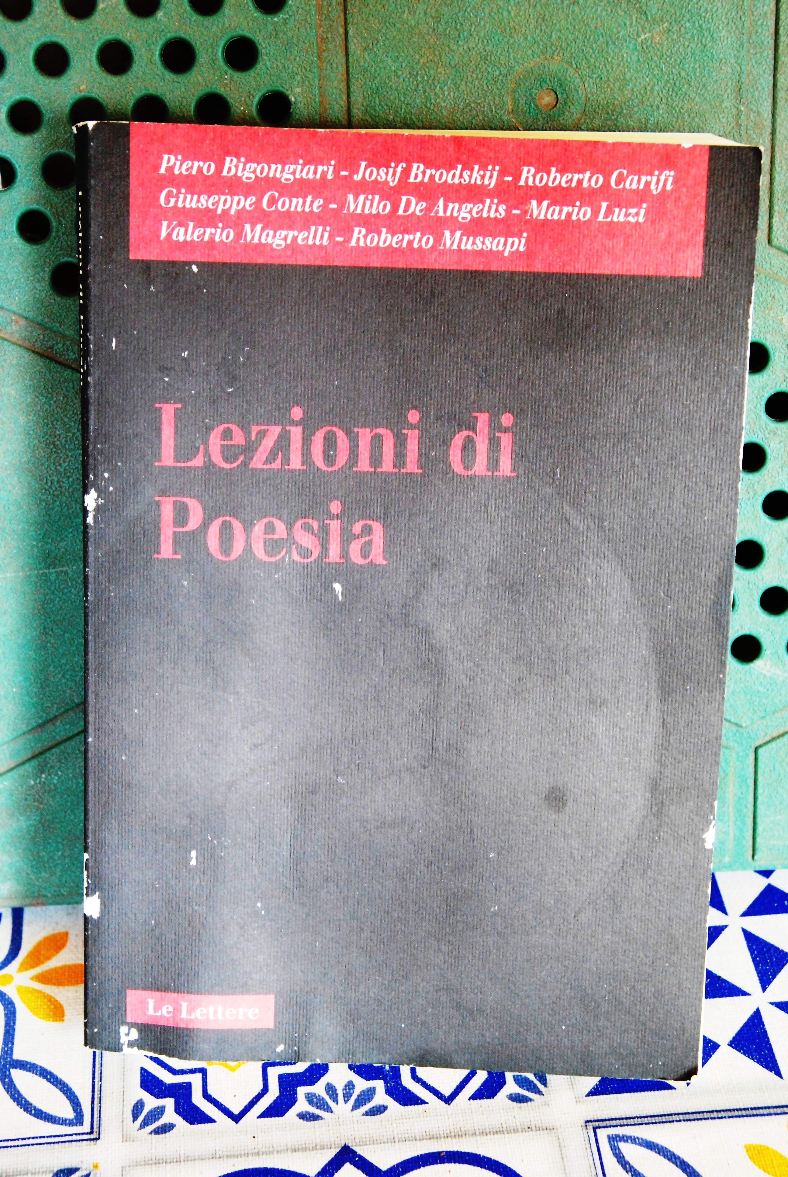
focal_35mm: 57
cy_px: 588
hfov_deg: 23.8
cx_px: 394
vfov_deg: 35.0
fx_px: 1866
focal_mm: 38
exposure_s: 1/80
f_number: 9
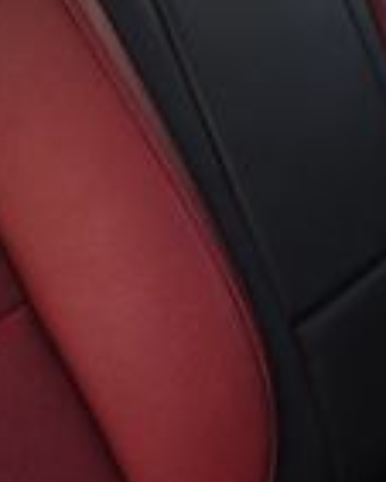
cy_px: -229
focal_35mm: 110
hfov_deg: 14.0
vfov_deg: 16.1
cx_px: 253
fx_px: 1569
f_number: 8
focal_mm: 24
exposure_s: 1/30
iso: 640
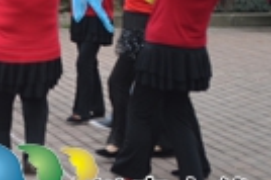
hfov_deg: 12.3
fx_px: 1180
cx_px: -174
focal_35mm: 157
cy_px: -54
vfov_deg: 8.6
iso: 100
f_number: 4
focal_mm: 28
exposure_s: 1/60
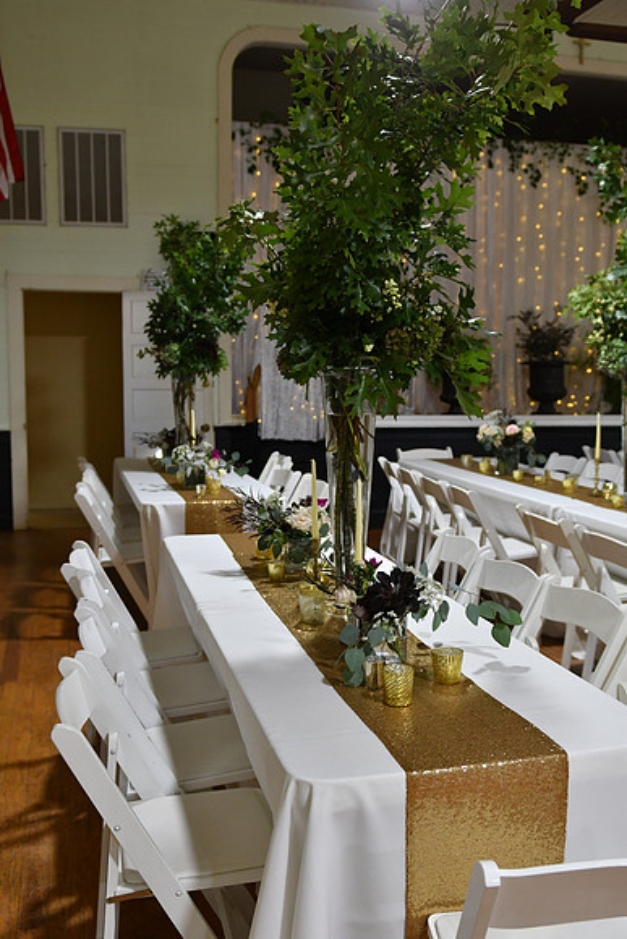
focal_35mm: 36
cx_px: 314
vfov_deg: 53.1
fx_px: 940
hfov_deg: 36.9
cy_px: 470
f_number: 2.8
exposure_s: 1/400
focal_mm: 24
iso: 1000
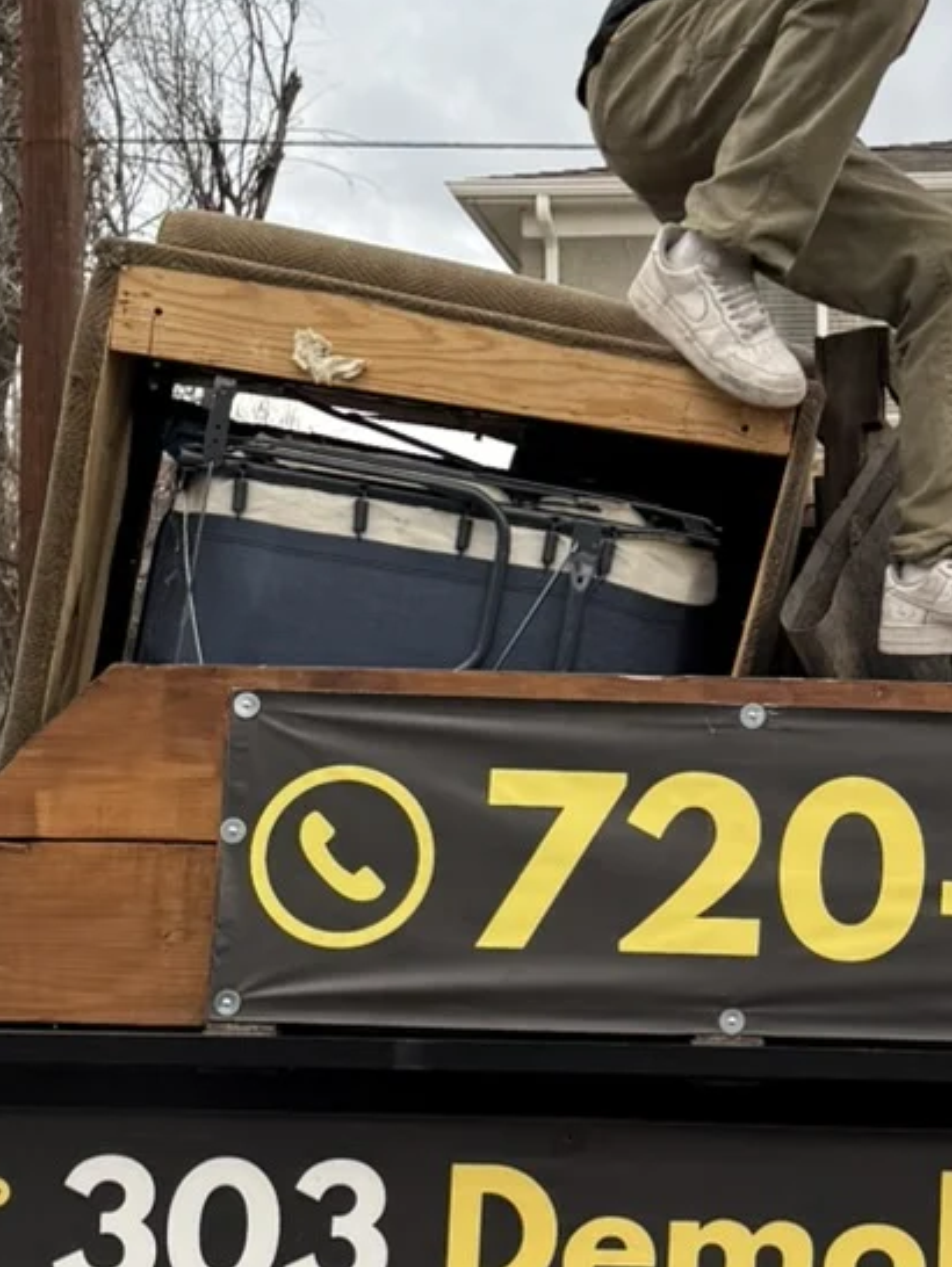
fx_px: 3298
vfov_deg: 21.8
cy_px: 675
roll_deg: +0.9
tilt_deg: +4.5
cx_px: 1019
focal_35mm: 90
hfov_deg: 16.0
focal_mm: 6.76
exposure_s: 1/467
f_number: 1.78
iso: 80
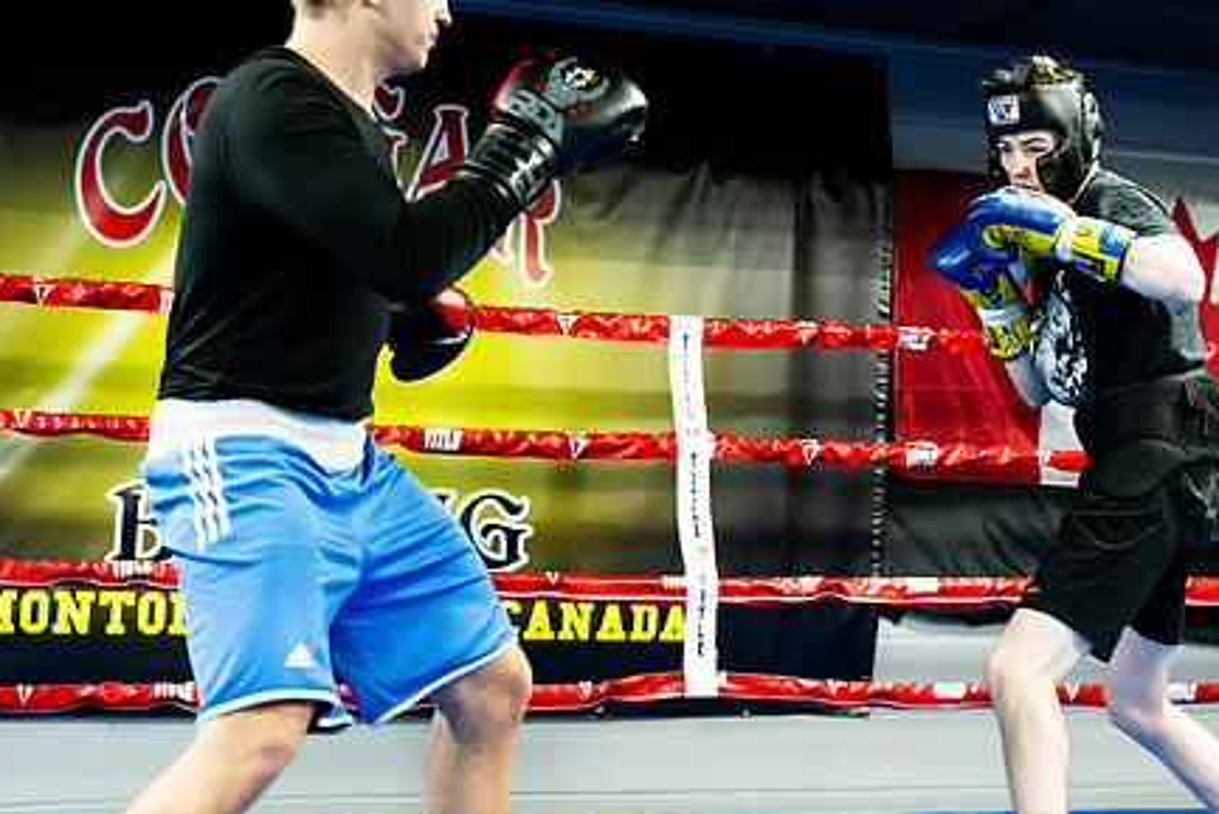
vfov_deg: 20.3
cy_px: 320
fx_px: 2269
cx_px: 785
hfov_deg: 29.9
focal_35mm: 67
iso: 3200
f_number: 2.5
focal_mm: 50
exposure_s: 1/400
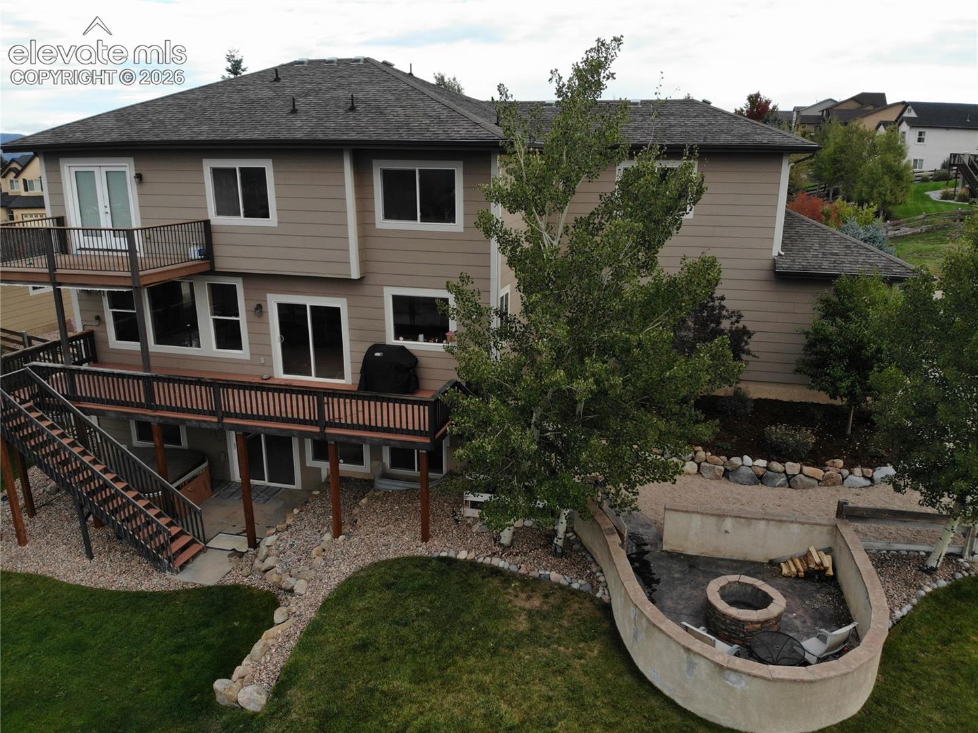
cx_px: 489
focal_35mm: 24
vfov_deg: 56.8
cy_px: 366
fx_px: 678
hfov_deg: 71.6
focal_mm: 4.5
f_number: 2.8
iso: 100
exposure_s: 1/236
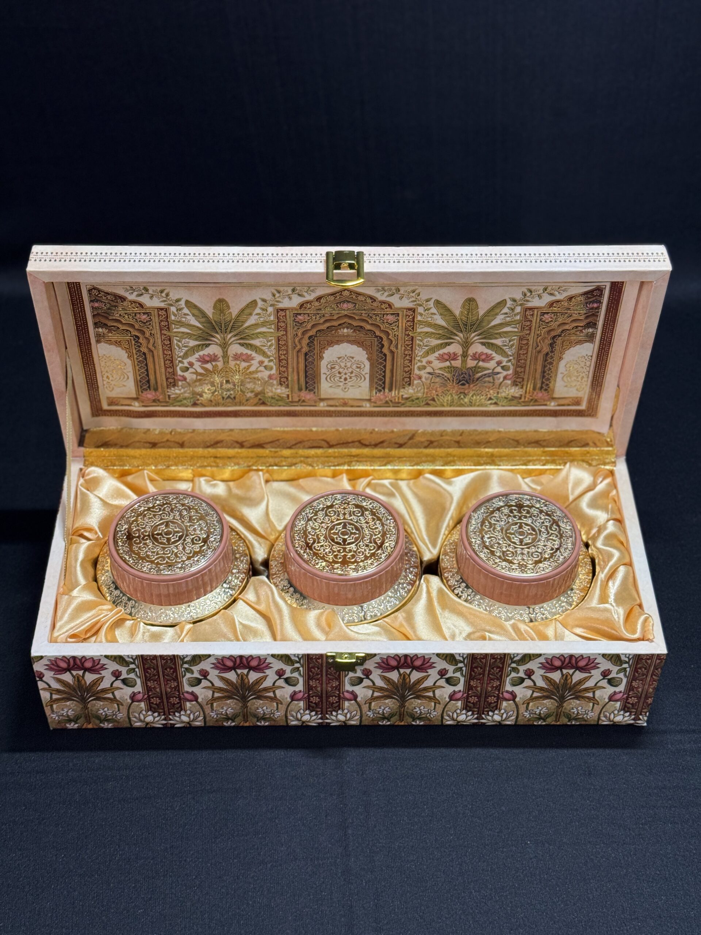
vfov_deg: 39.7
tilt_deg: -45.4
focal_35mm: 48
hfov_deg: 30.3
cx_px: 350
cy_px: 468
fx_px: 1296
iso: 100
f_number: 1.78
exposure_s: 1/50
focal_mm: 6.76
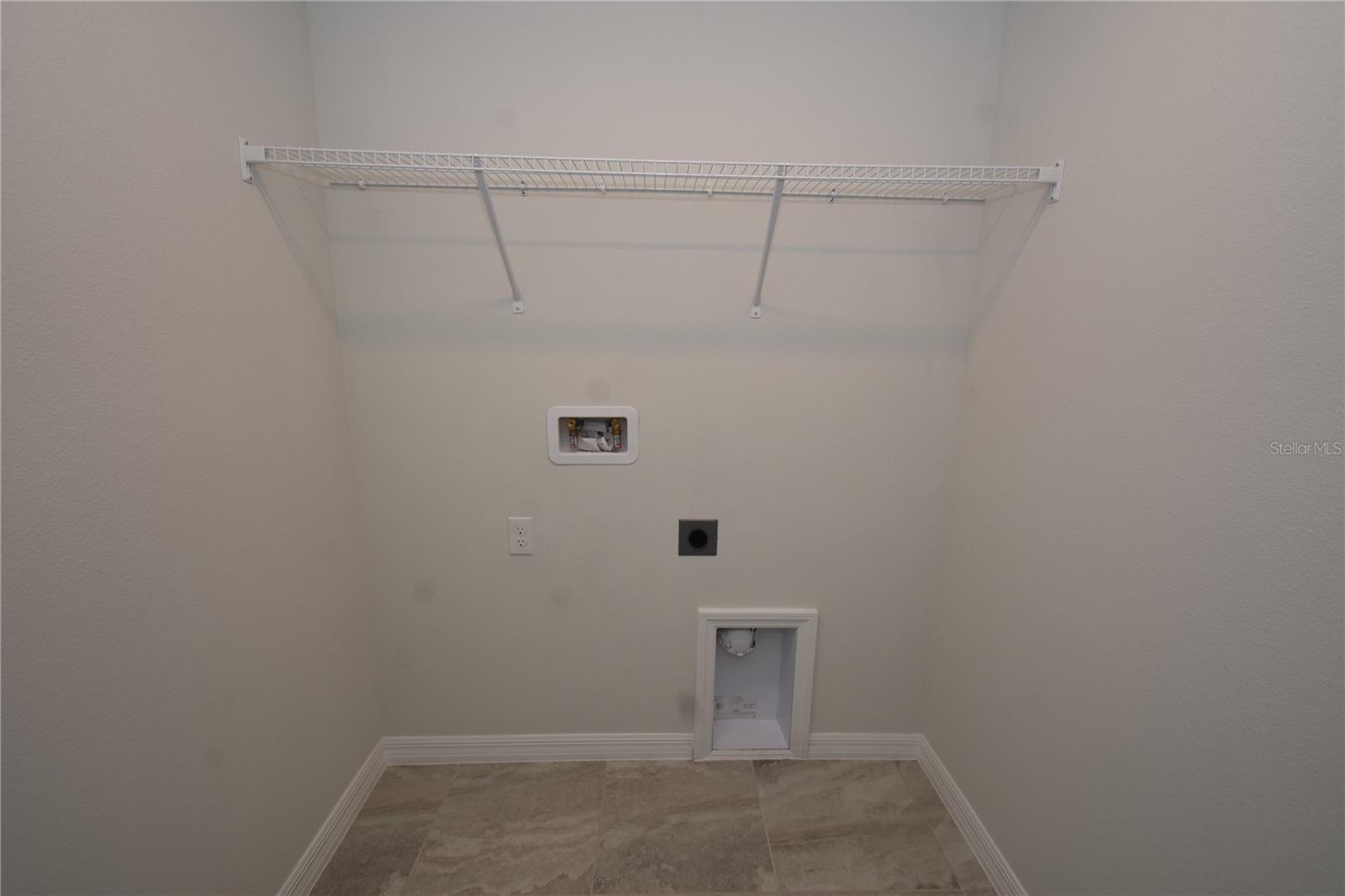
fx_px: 560
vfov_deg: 77.3
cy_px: 448
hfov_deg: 100.4
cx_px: 672
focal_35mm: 15
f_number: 5
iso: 200
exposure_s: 1/100
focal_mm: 10
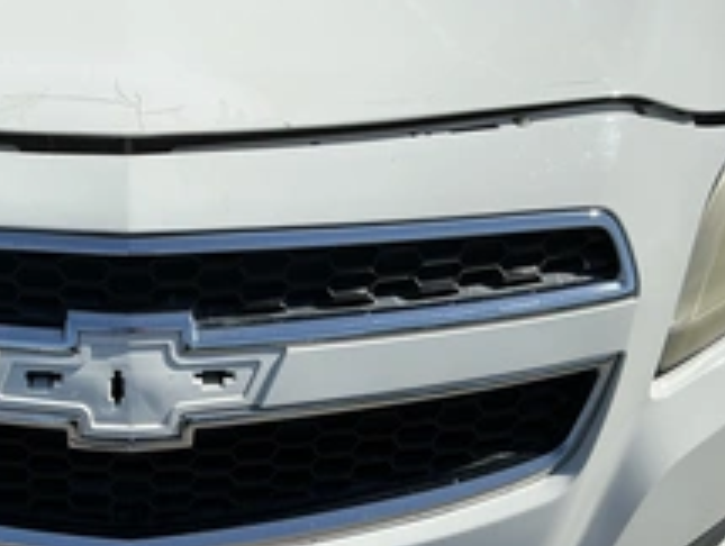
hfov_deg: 35.6
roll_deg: -1.3
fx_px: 1091
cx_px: 148
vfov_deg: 27.5
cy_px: 448
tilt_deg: -36.5
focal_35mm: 52
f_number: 1.8
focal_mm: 3
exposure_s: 1/3534
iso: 25
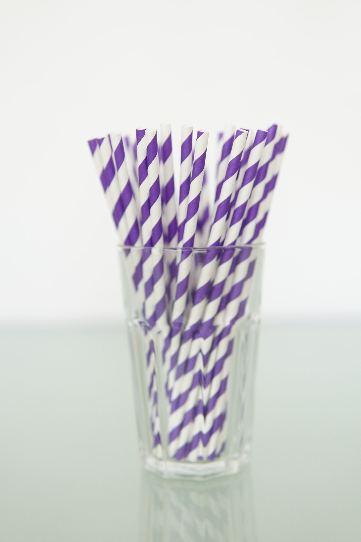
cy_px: 271
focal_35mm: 45
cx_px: 180
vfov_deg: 43.6
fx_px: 677
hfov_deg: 29.9
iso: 640
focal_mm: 30
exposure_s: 1/400
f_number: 1.8
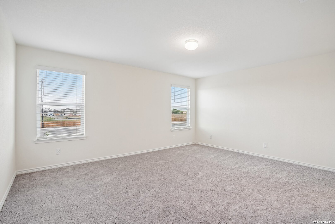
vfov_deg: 73.7
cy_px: 112
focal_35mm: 16
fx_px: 149
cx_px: 168
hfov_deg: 96.7
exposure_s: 1/40
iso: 400
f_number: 9
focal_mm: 16
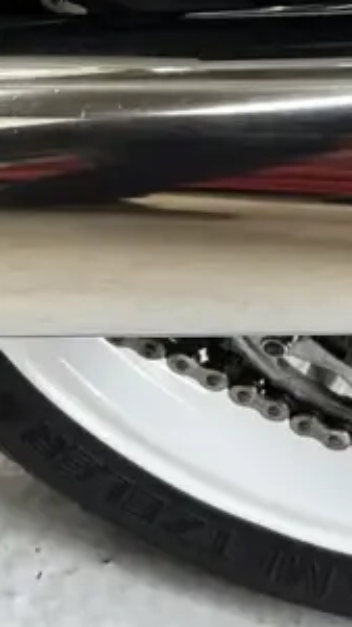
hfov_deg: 10.3
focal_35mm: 113
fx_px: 1878
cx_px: 569
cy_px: -277
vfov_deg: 17.3
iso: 50
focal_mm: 5.1
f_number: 1.6
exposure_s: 1/100
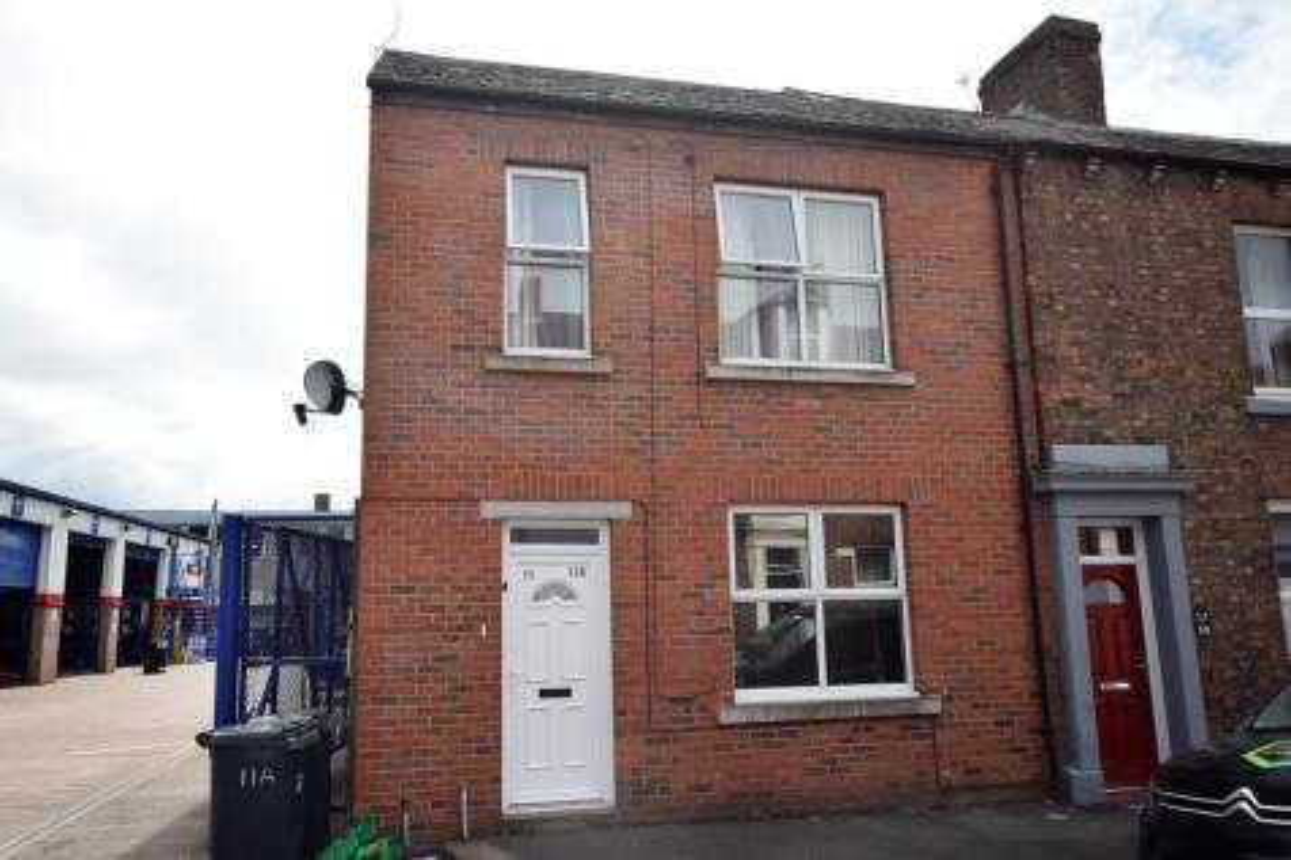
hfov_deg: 73.8
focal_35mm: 24
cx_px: 646
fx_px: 860
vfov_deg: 53.1
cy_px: 430
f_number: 8
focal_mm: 16
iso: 100
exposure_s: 1/200
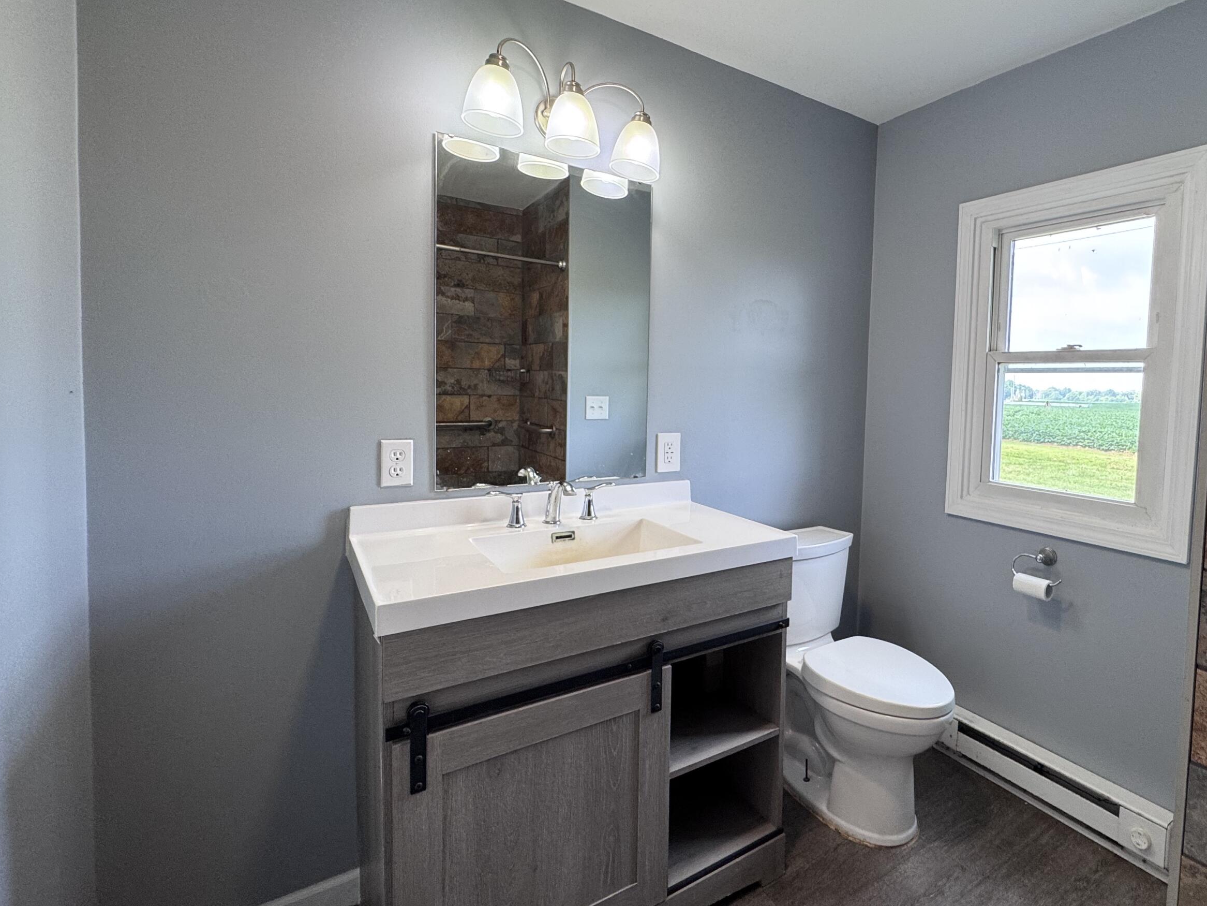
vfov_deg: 71.5
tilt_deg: -2.8
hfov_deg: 85.9
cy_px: 422
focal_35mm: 18
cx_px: 760
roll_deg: -2.4
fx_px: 628
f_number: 2.2
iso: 125
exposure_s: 1/120
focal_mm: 2.22
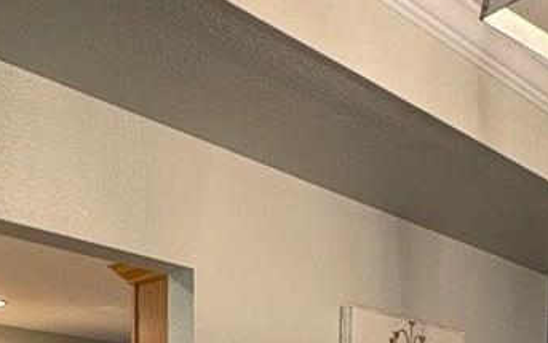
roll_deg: -0.6
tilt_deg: -1.9
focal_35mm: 59
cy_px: 536
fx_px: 882
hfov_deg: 33.9
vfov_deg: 19.0
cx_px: 405
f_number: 2.2
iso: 250
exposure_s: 1/60
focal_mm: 2.22
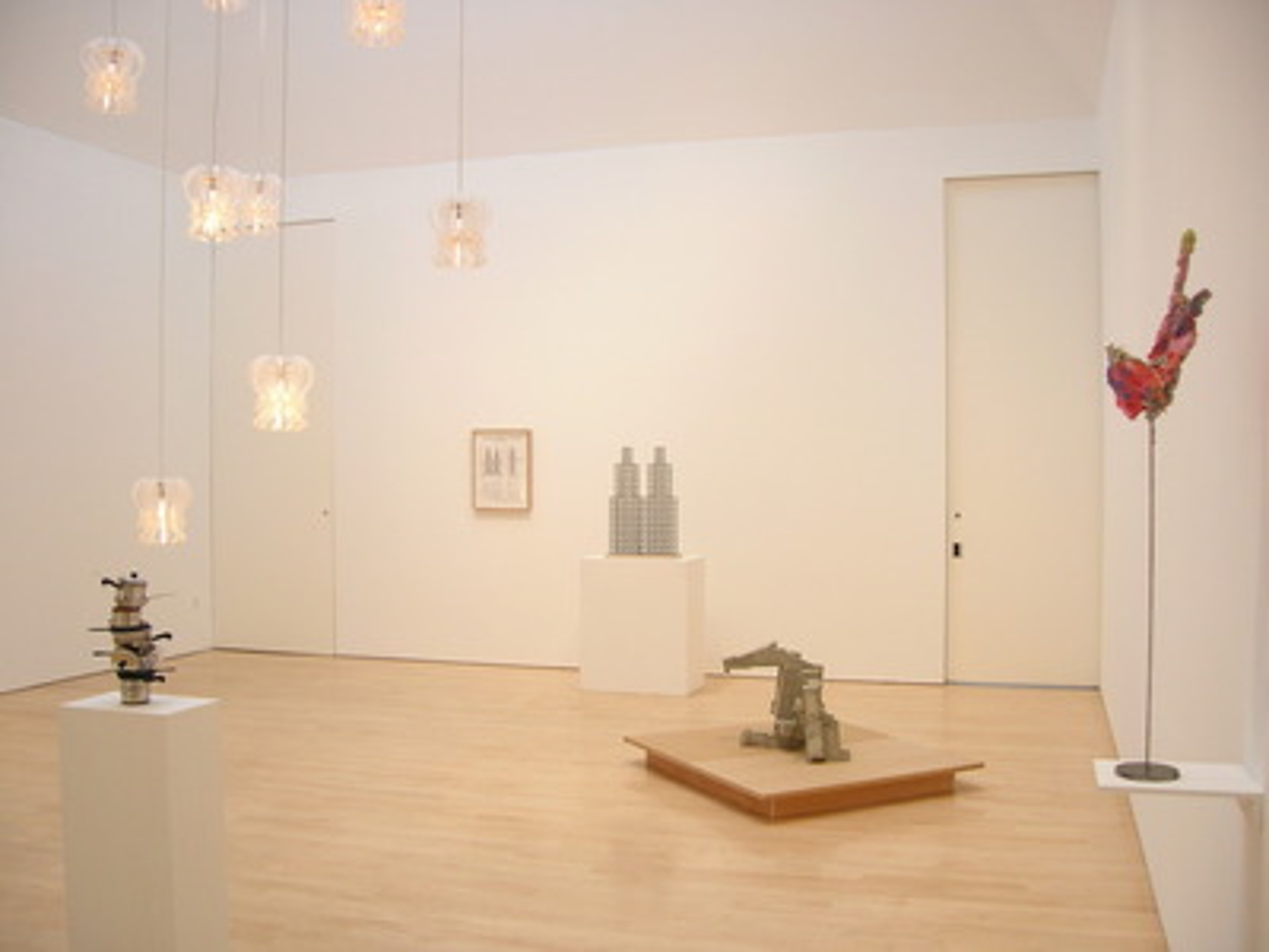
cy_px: 476
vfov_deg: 41.8
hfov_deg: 54.0
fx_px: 1246
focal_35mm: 34
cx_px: 634
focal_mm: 5.7
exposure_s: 1/10.3
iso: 50
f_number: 2.9
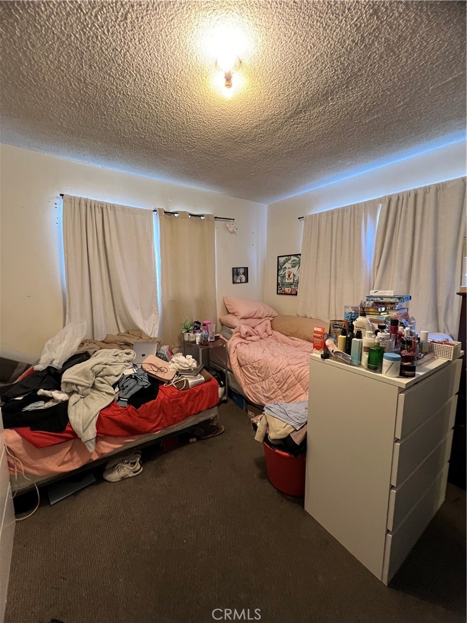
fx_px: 234
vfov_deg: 106.2
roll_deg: +0.0
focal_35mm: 13
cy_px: 312
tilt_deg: -7.5
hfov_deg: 89.9
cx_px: 234
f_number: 1.8
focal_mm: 1.57
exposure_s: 1/60
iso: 500
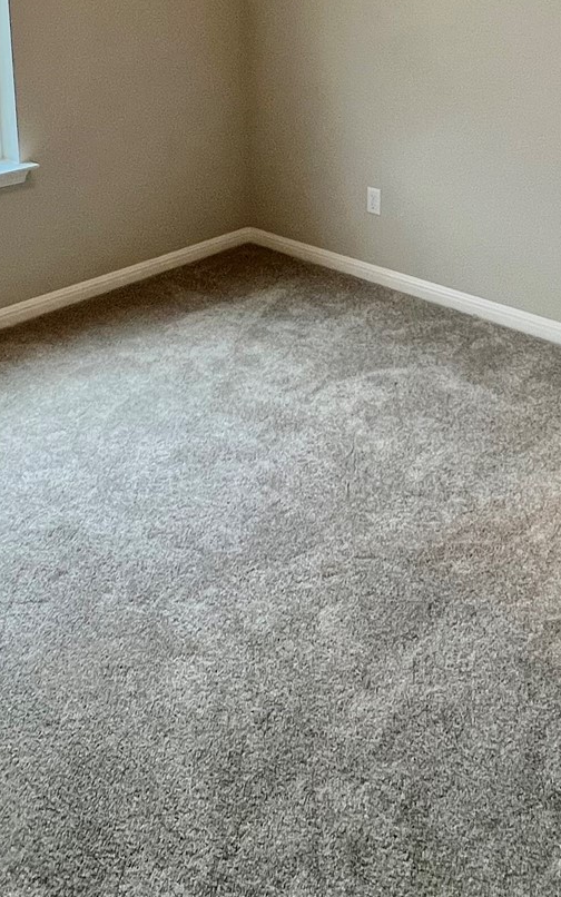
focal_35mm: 35
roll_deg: +0.4
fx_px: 856
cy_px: 114
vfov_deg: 50.0
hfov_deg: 36.2
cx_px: 239
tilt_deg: -11.0
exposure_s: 1/120
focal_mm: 1.57
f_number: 1.8
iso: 160
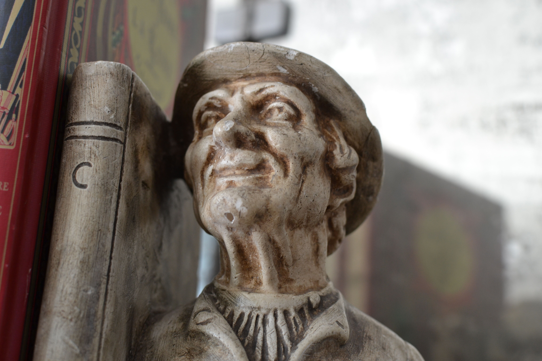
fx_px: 790
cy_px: 180
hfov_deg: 37.9
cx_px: 271
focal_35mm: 52
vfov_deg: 25.8
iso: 400
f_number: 4.5
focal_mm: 35
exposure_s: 1/80
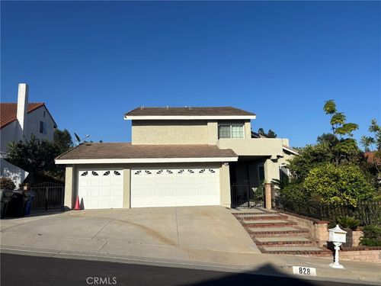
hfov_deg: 67.3
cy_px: 143
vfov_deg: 53.1
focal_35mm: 26
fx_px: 286
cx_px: 190
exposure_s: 1/5618
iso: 50
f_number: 1.6
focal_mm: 5.96
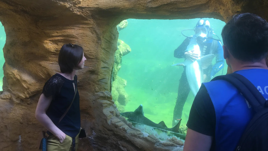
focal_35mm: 32
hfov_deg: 61.0
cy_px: 69
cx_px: 134
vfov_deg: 36.7
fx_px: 227
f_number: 2.2
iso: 25
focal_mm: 4.15
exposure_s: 1/50
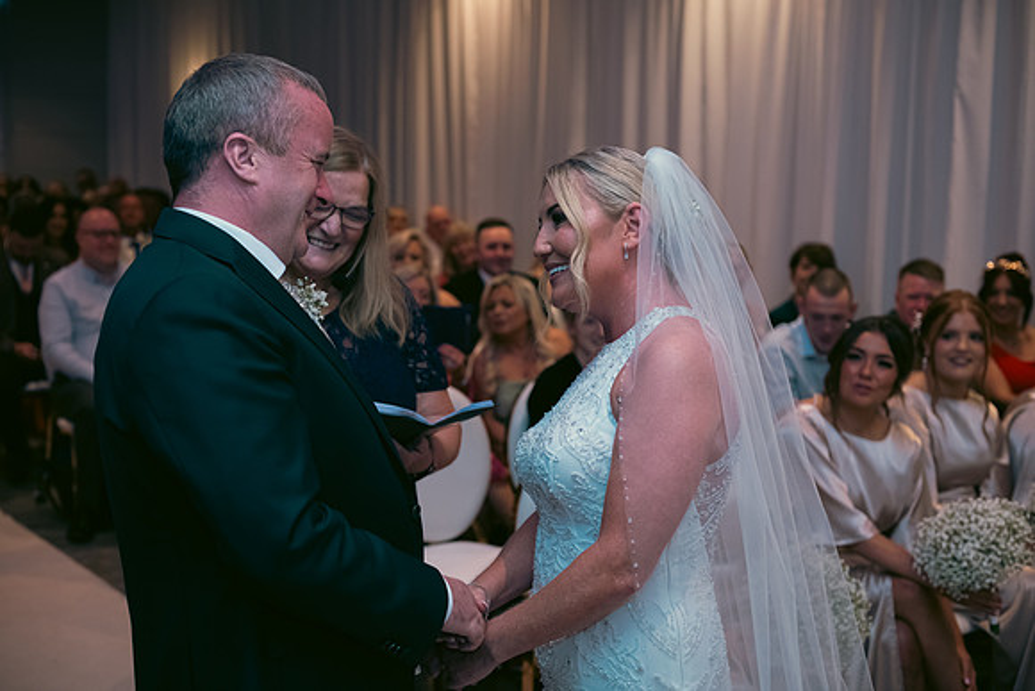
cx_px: 518
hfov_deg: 39.6
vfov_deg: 27.0
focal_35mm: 50
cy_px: 346
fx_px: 1438
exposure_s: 1/160
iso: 800
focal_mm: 50
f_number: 3.5
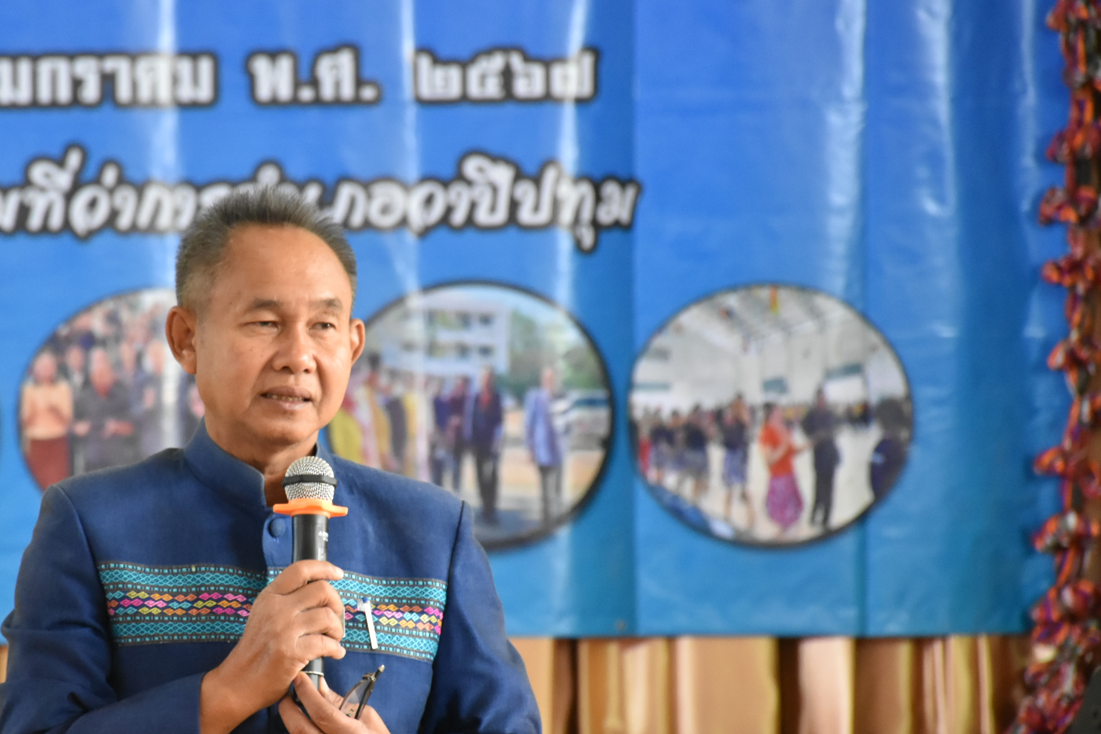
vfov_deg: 4.5
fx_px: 9266
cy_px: 460
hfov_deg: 6.8
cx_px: 307
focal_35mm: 303
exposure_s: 1/125
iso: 3200
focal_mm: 140
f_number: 5.6
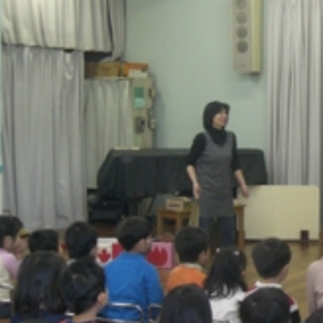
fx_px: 866
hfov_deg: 19.8
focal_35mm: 82
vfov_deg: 21.1
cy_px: 158
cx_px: 388
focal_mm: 6.3
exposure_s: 1/50
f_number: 3.1
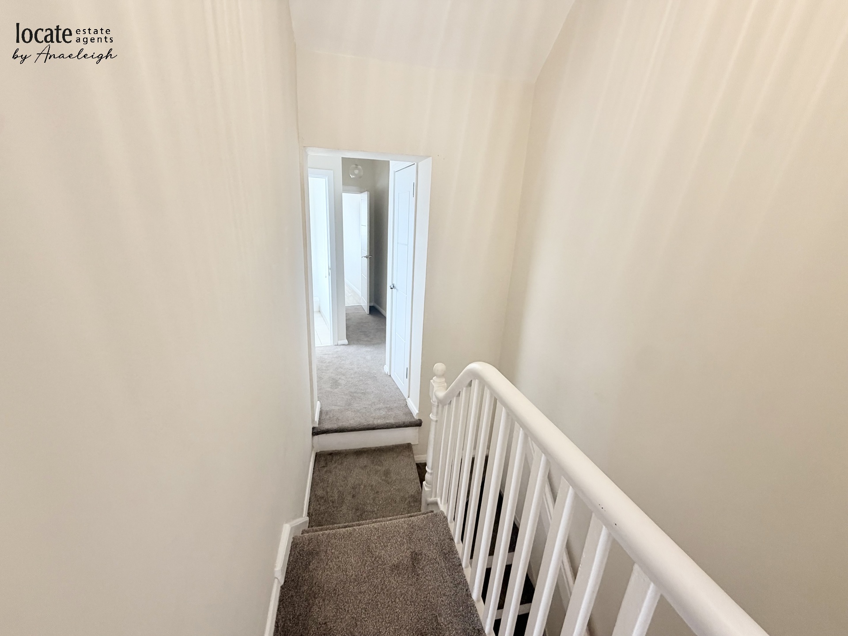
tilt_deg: -15.1
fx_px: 343
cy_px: 318
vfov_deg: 85.7
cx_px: 424
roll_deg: -2.7
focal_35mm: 14
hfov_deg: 102.1
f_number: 2.2
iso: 160
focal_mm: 2.22
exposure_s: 1/99
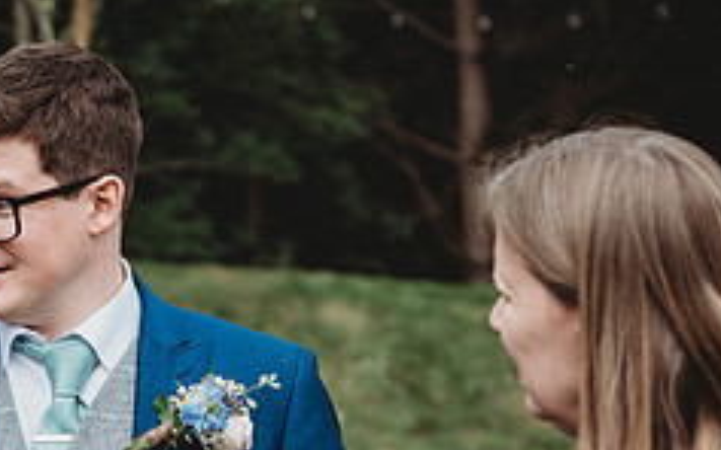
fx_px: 3438
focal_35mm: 175
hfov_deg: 11.9
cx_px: 61
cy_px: 385
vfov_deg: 7.5
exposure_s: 1/800
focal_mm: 70
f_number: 4.5
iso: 200
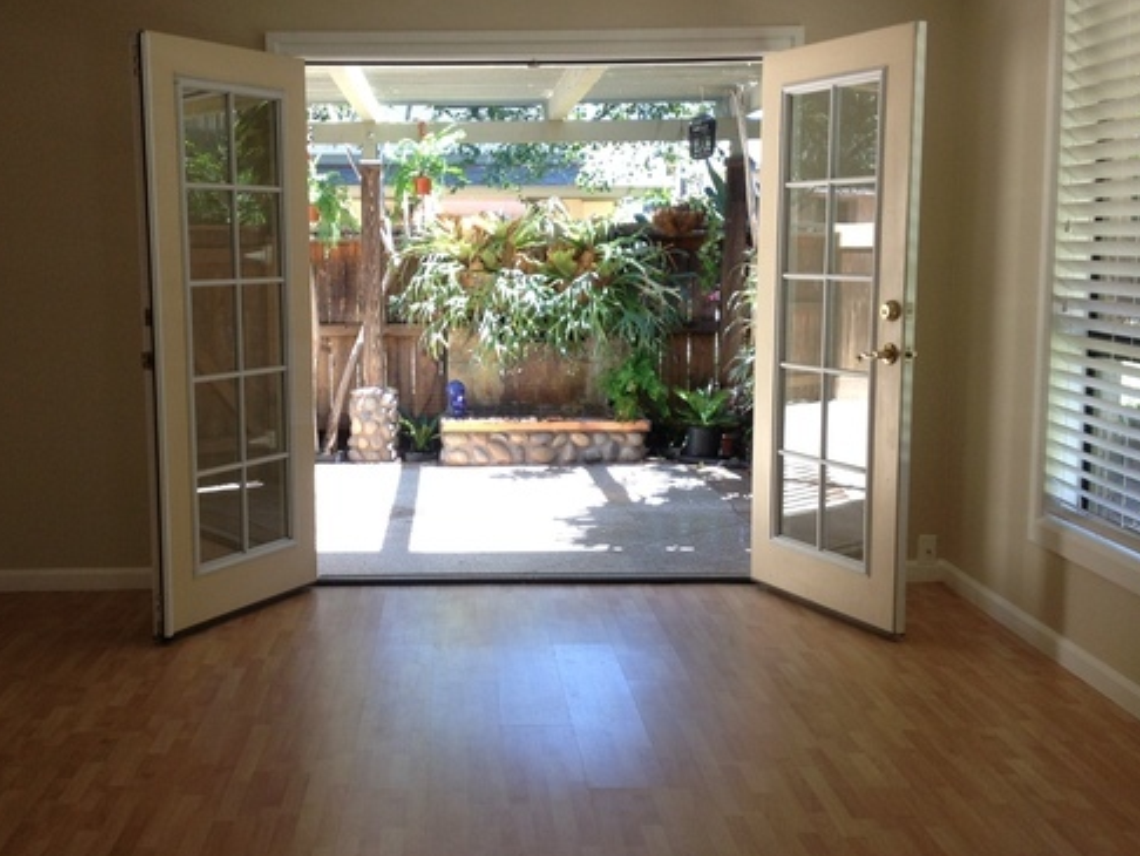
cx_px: 449
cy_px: 427
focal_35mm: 48
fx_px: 1582
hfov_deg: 39.5
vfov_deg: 30.3
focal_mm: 4.28
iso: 100
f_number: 2.4
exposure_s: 1/120
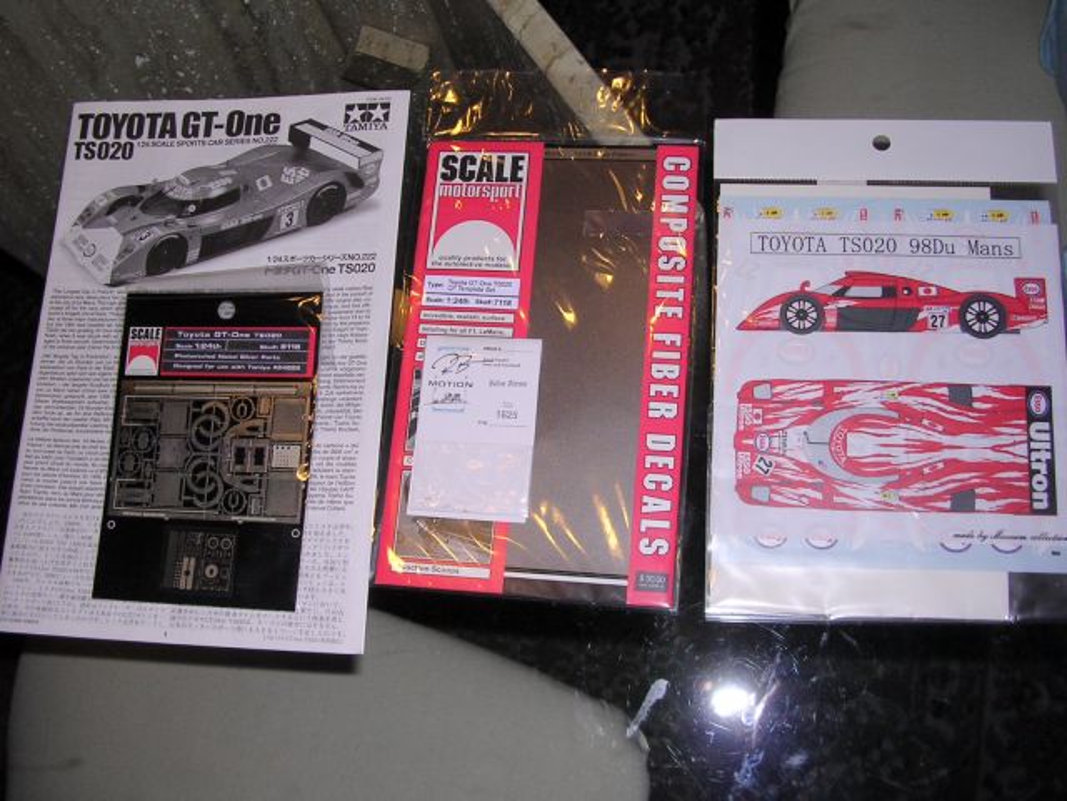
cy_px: 400
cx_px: 534
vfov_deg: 37.7
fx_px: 1171
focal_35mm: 38
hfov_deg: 49.0
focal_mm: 5.8
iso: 100
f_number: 2.8
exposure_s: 1/60.1
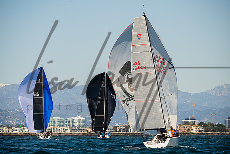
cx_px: 115
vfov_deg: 5.7
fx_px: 1550
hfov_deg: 8.5
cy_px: 78
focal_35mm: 243
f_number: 5.6
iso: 400
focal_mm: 210
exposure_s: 1/4000
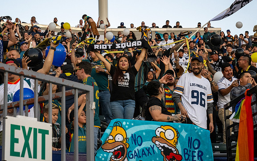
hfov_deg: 24.9
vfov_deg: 15.7
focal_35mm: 83
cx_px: 126
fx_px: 581
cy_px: 65
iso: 4000
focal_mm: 70
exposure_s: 1/400
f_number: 8
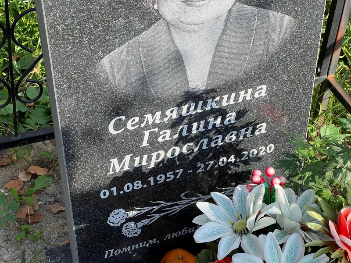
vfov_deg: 19.1
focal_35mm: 77
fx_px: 781
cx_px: 176
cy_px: 132
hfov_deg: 25.3
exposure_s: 1/327
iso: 32
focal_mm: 9
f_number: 2.8
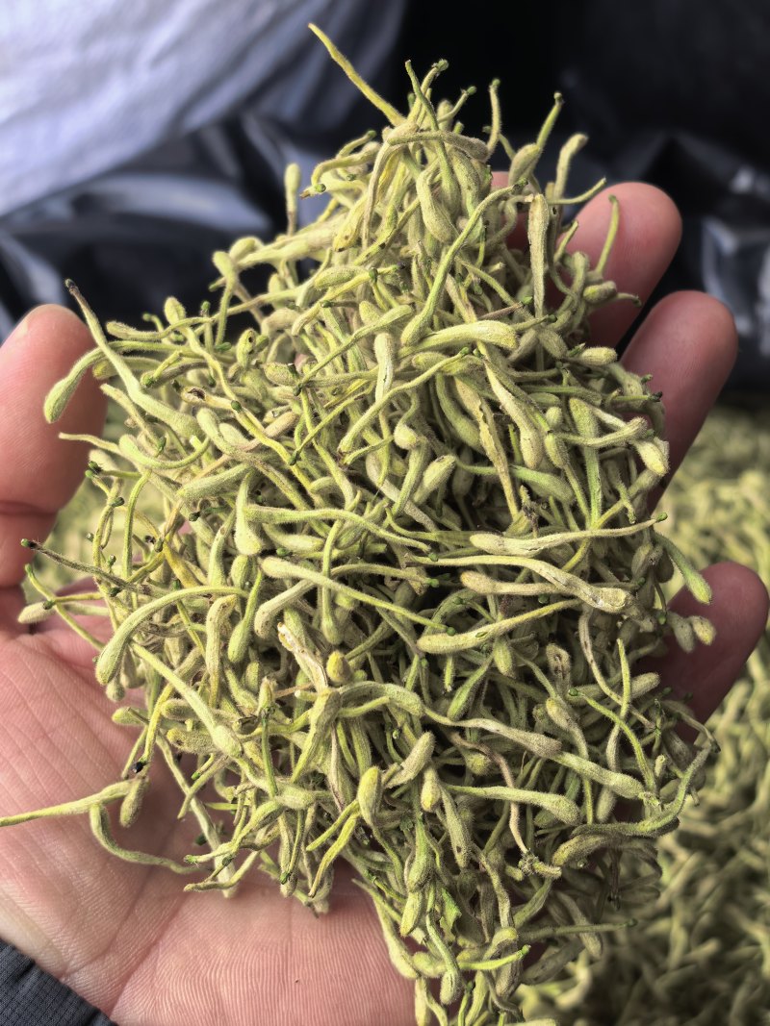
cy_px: 513
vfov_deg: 38.2
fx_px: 1483
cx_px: 385
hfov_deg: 29.1
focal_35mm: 50
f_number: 2
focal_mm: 5.75
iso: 50
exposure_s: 1/154
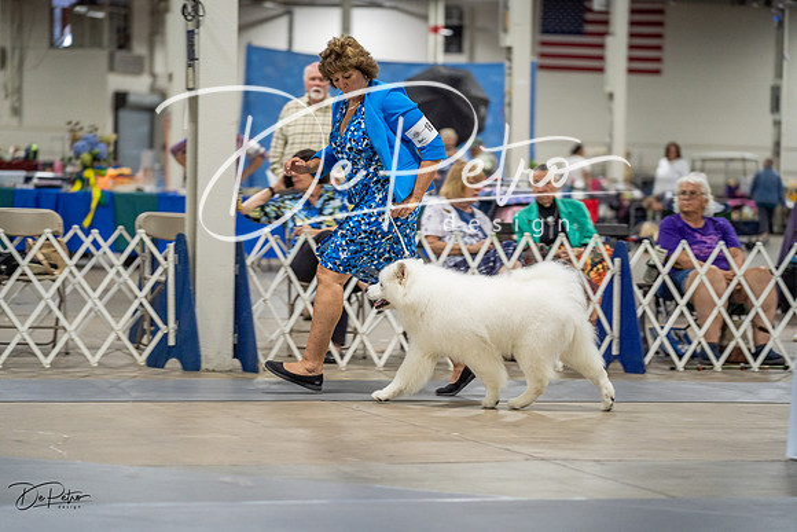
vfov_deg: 10.9
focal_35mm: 126
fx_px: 2790
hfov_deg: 16.3
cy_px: 266
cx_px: 398
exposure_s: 1/160
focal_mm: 126
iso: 1600
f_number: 2.8
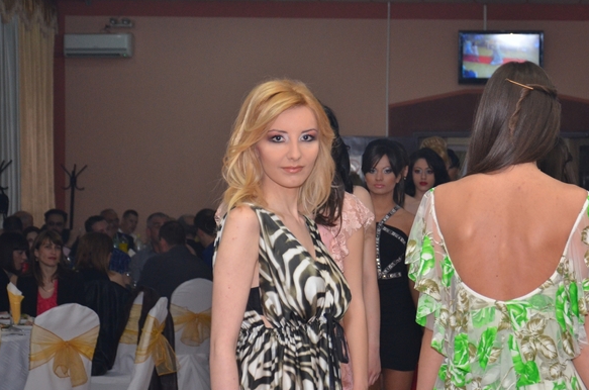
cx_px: 395
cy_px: 217
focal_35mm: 101
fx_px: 1649
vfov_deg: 13.5
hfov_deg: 20.2
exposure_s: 1/100
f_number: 5
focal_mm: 50
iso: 1000
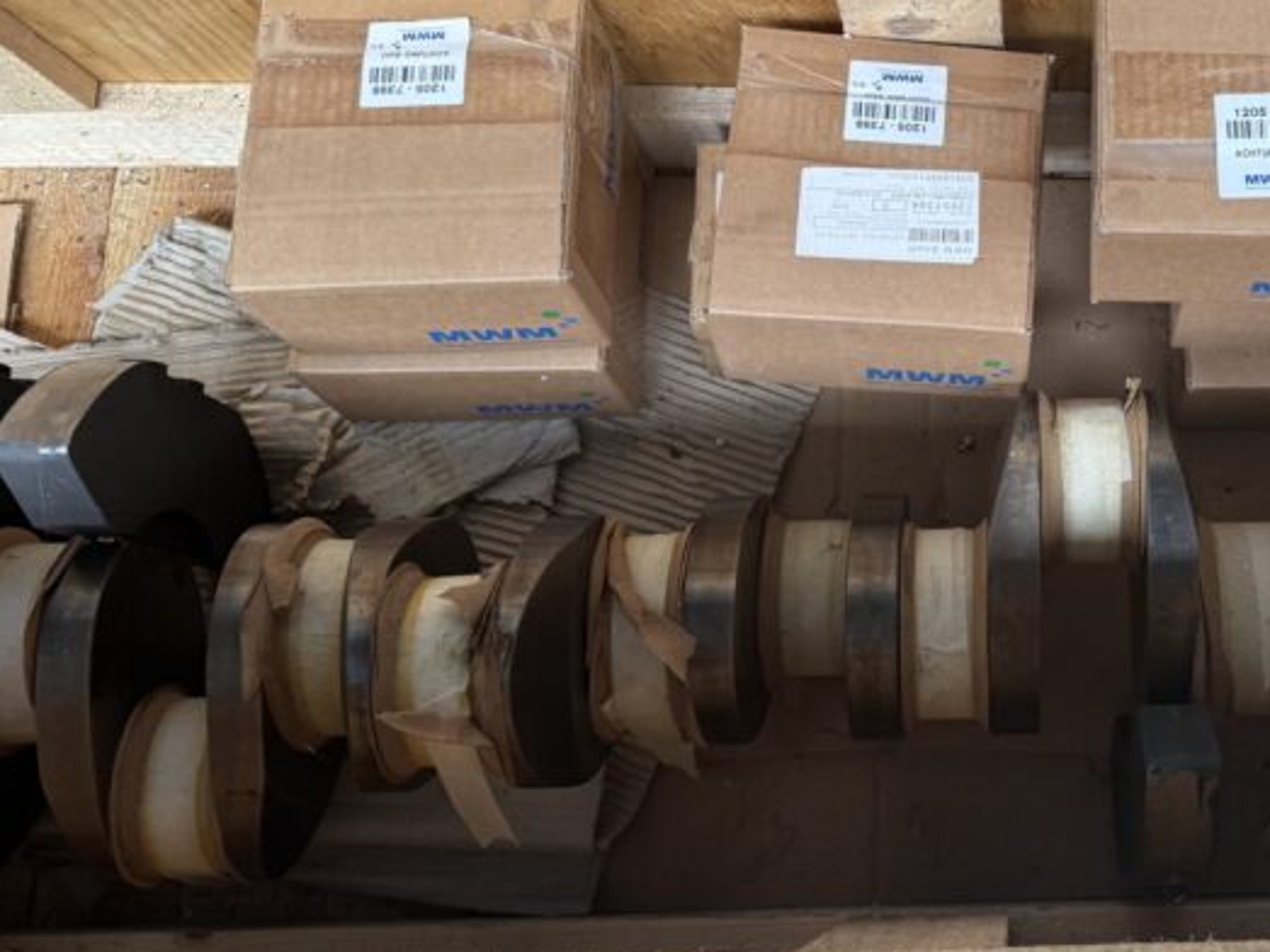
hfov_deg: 37.9
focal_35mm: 47
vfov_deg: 30.8
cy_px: 381
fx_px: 1724
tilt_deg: -76.1
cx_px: 1124
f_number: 1.78
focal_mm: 6.76
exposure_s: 1/121
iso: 160
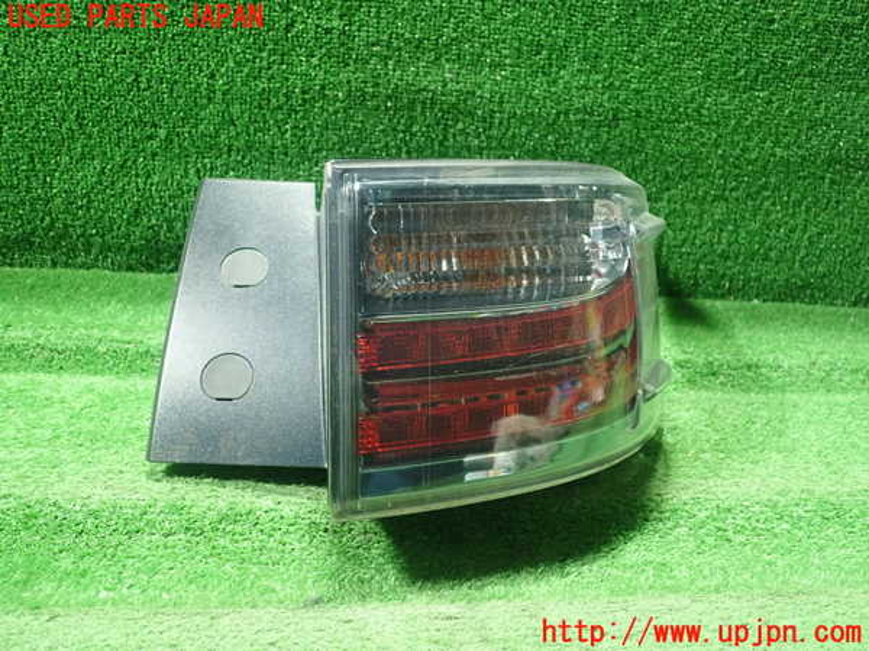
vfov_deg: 46.8
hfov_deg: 60.0
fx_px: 753
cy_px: 326
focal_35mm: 30
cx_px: 434
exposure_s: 1/80
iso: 800
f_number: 2.3
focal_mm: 5.5
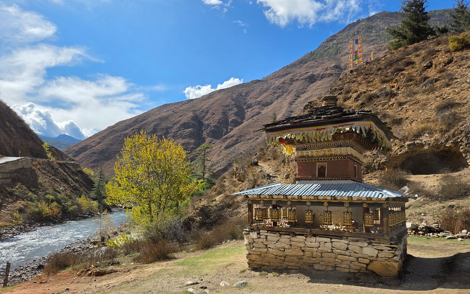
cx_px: 240
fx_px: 320
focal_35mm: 25
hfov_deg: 72.5
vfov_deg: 49.0
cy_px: 177
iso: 80
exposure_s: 1/7328
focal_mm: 5.4
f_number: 1.8
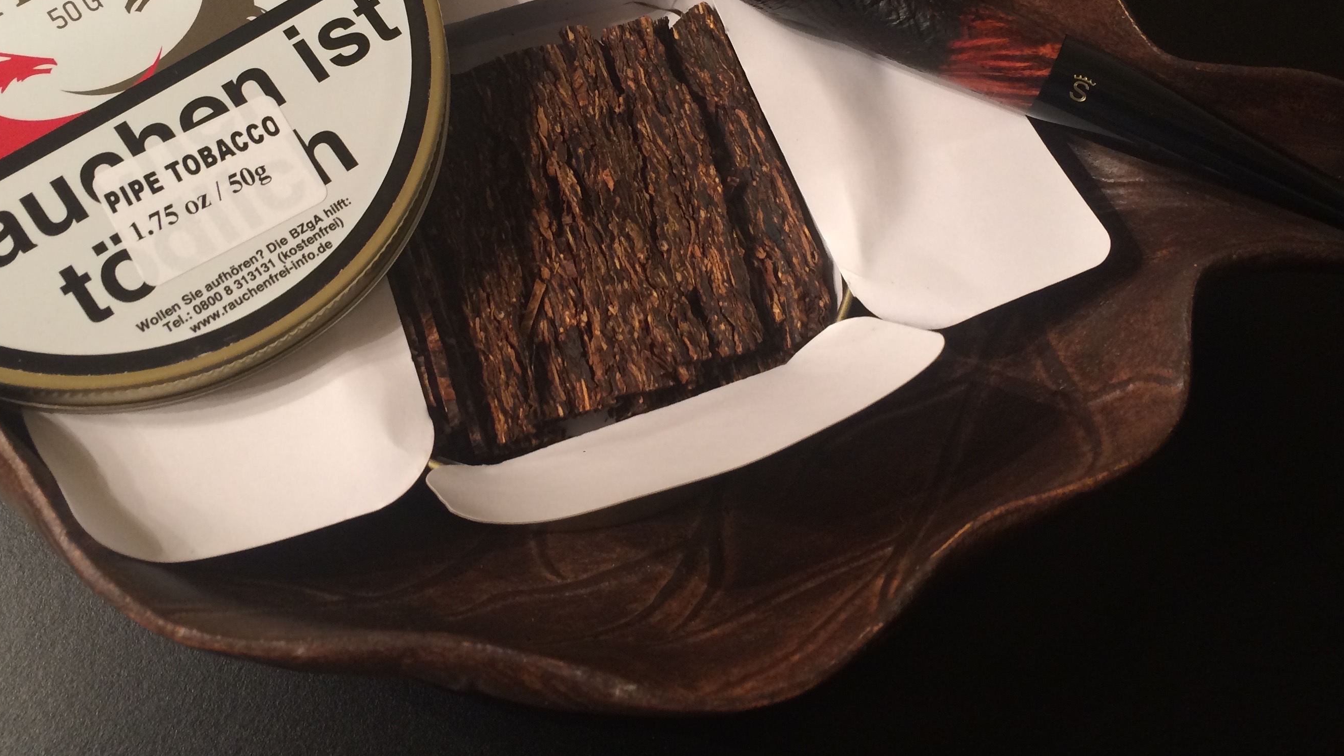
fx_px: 1390
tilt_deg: -64.9
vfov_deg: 29.8
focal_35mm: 39
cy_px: 171
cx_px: 587
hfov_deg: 51.5
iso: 80
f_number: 2.2
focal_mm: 4.15
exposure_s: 1/30
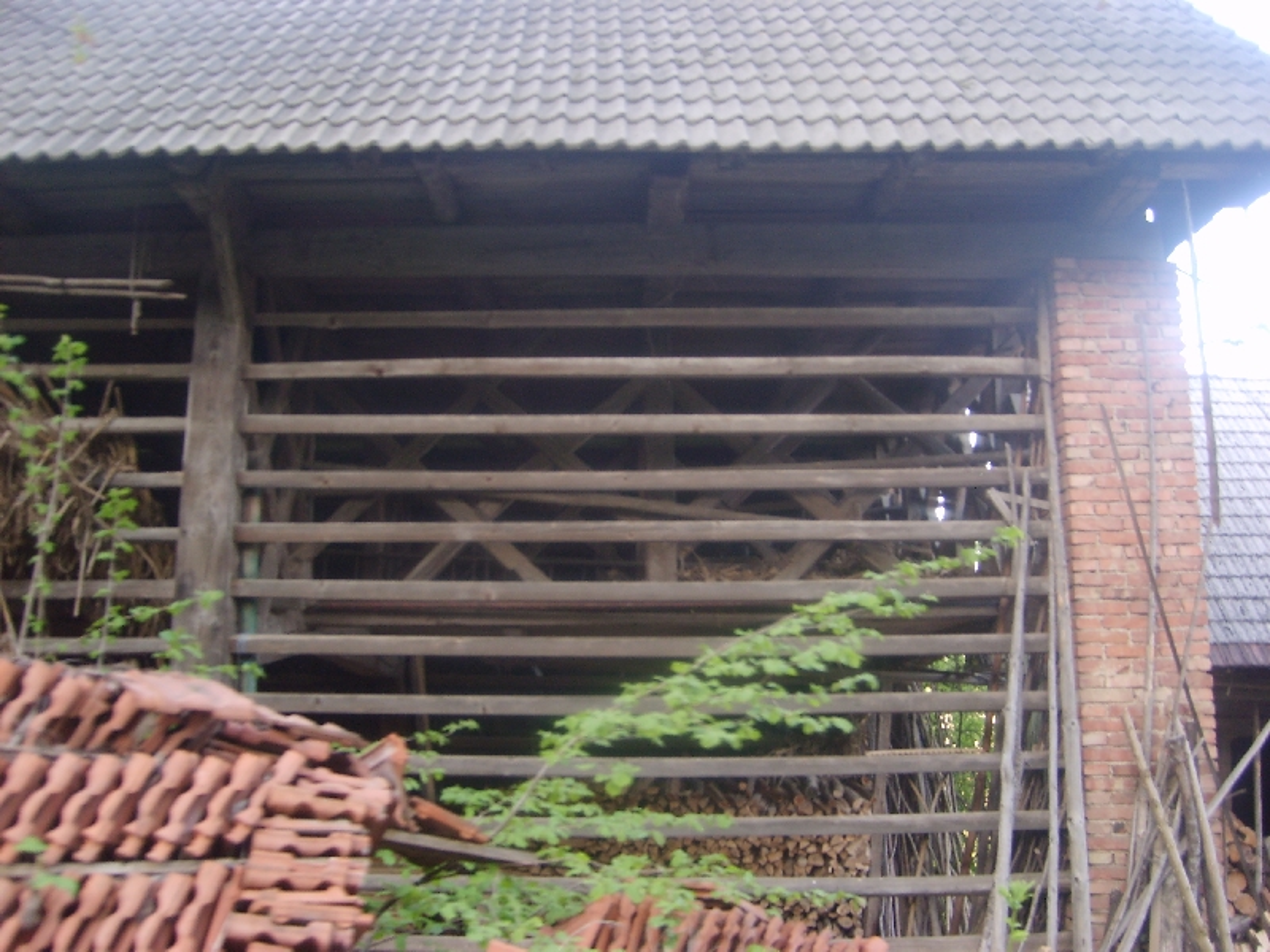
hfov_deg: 52.6
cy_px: 476
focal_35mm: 35
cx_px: 635
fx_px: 1284
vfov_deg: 40.7
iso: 82
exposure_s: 1/30
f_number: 2.8
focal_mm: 5.8
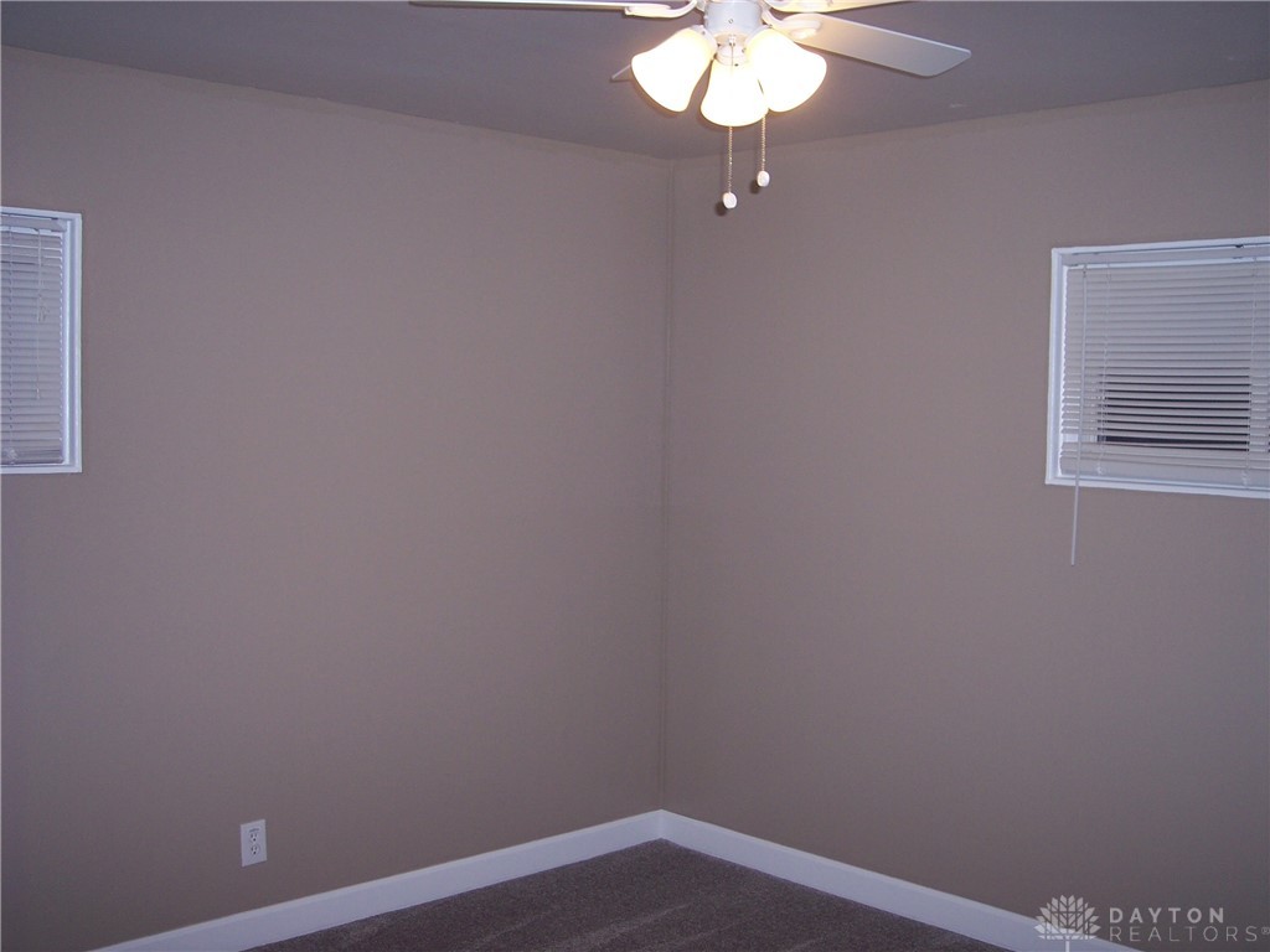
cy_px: 476
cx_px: 635
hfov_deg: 47.9
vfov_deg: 36.8
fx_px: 1431
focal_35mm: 39
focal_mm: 8
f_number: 2.8
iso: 100
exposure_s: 1/60
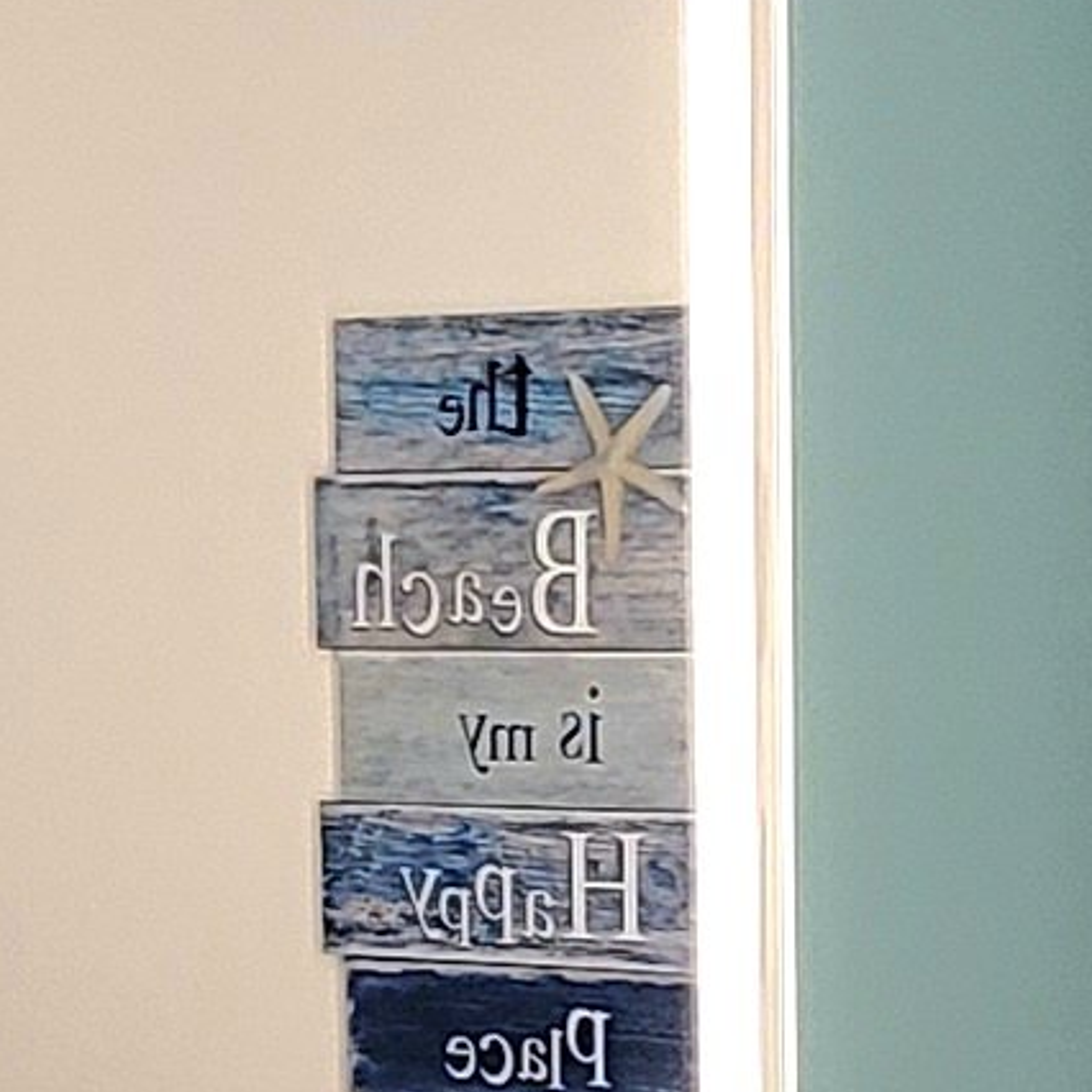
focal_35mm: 108
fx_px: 3855
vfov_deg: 15.6
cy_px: 1266
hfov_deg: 15.7
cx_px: 1182
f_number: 2.2
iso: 80
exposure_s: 1/120
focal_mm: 2.2
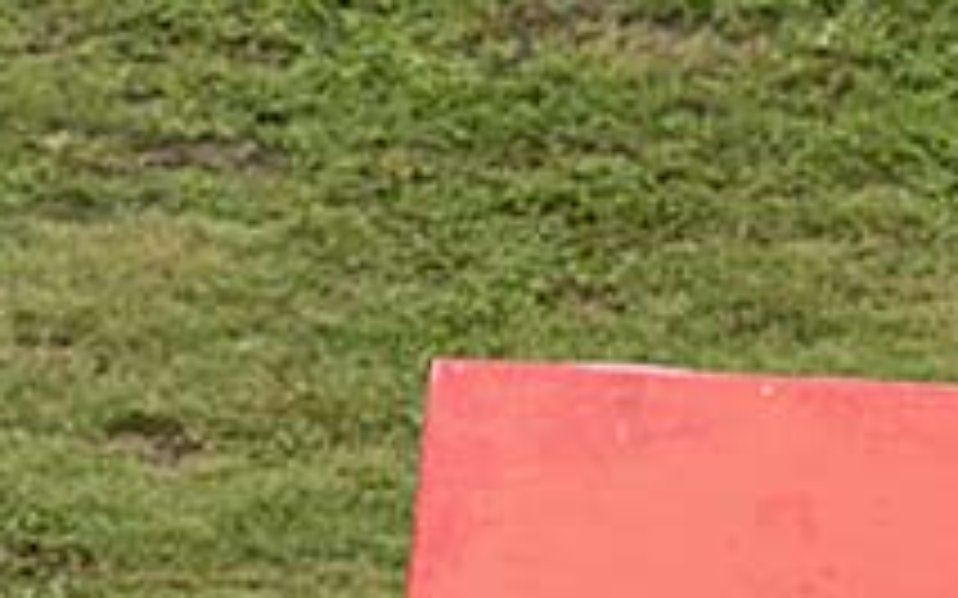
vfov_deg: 4.1
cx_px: 144
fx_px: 8405
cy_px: 130
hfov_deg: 6.5
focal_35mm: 322
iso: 720
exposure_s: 1/1250
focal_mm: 70
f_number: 5
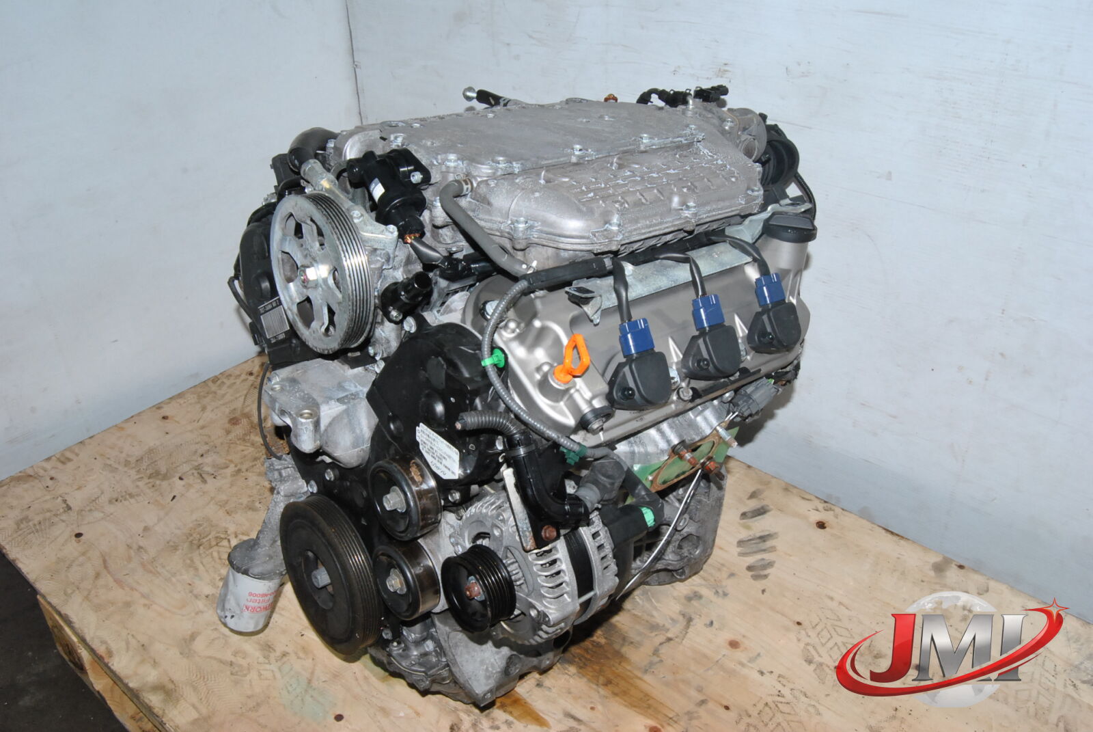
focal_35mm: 30
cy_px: 366
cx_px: 546
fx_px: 912
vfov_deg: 43.7
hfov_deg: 61.9
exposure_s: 1/160
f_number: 16
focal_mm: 20
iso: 800
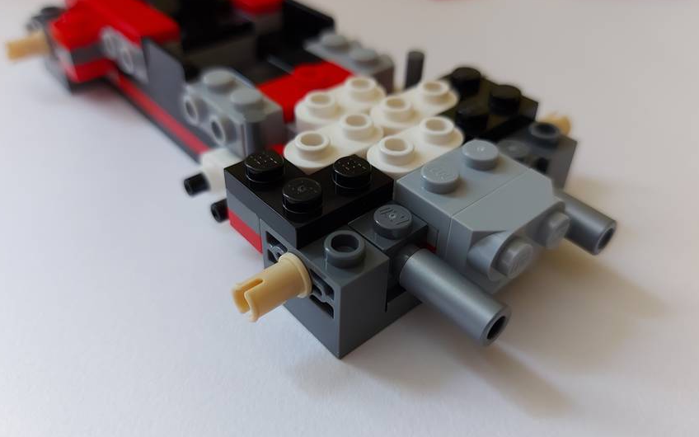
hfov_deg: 68.4
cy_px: 221
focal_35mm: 27
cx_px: 350
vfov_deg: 46.0
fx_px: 514
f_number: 1.8
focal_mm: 5.23
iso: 200
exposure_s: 1/33
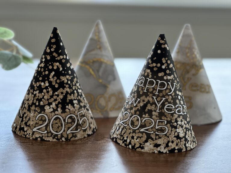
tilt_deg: -12.4
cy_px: 86
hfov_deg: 25.3
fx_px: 514
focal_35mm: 77
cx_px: 116
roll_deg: -2.1
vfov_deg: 19.1
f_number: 2.8
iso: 200
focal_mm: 9
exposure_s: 1/121
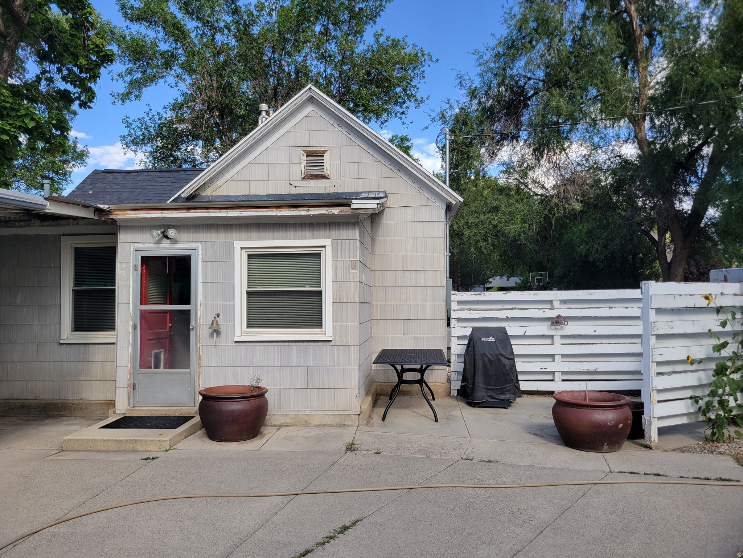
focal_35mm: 26
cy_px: 279
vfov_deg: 53.1
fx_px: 558
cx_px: 372
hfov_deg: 67.3
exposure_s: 1/907
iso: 40
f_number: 1.8
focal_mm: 5.4
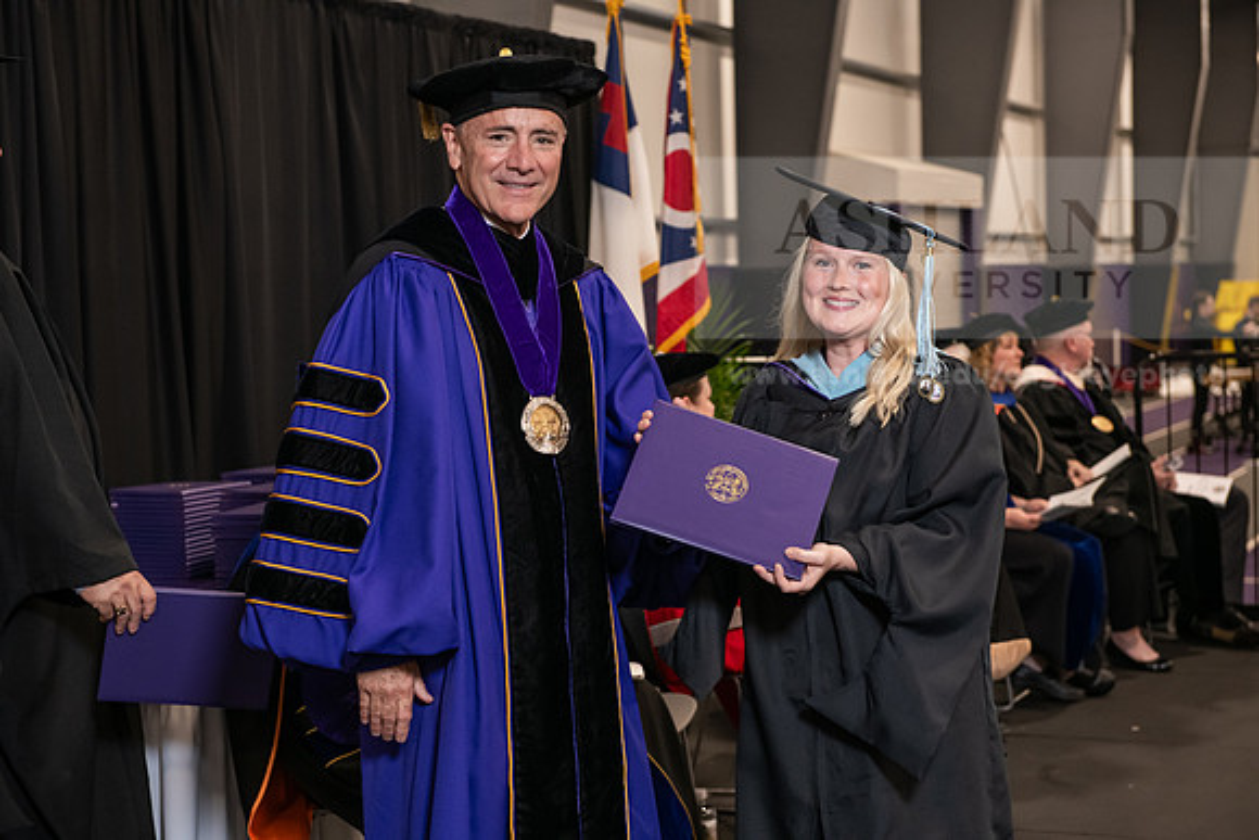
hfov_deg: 28.8
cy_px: 420
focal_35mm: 70
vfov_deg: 19.5
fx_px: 2449
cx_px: 630
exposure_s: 1/125
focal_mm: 70
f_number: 5
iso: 2000
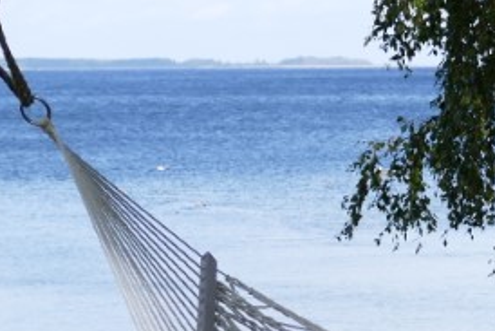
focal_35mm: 206
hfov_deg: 9.9
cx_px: 473
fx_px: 2834
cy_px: 402
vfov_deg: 6.6
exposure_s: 1/640
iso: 125
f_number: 3.3
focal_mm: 17.83
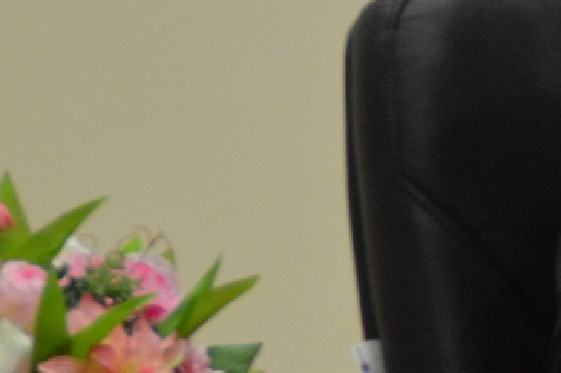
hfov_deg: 3.2
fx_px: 9801
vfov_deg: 2.2
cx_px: 1539
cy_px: 111
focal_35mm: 630
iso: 800
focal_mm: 75
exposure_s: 1/30
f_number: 5
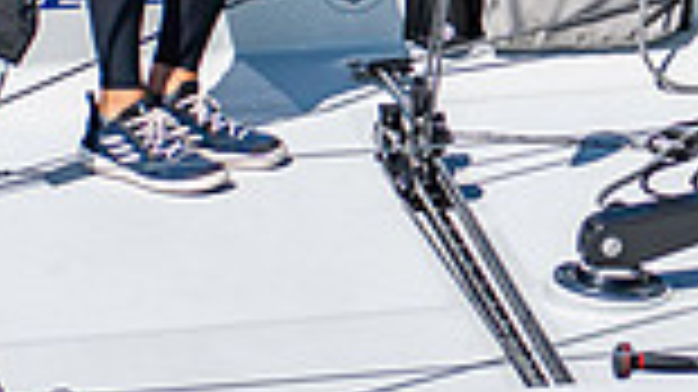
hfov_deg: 1.8
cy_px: -295
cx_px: 1036
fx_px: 21754
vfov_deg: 1.0
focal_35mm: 1176
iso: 320
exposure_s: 1/2500
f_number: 5
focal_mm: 200
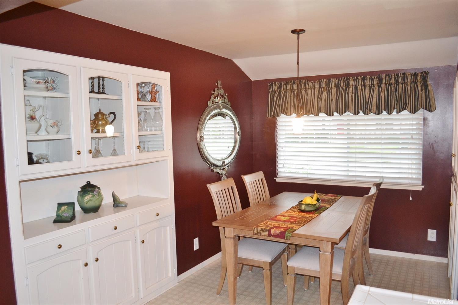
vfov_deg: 47.9
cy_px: 152
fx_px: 343
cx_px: 229
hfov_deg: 67.4
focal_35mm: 27
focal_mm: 18
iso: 900
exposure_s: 1/60
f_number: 3.5
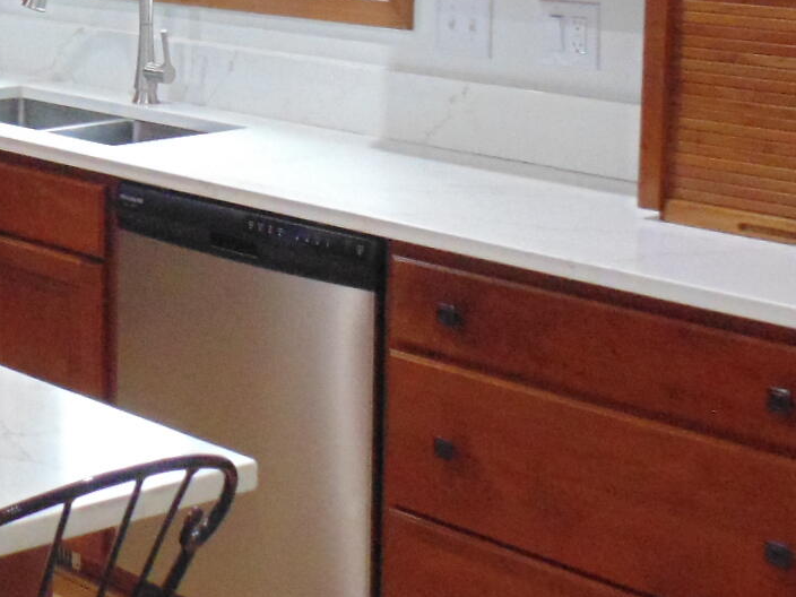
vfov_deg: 17.5
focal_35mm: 81
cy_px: -75
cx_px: -289
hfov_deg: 21.4
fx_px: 1863
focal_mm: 4
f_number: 3.1
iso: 400
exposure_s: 1/15
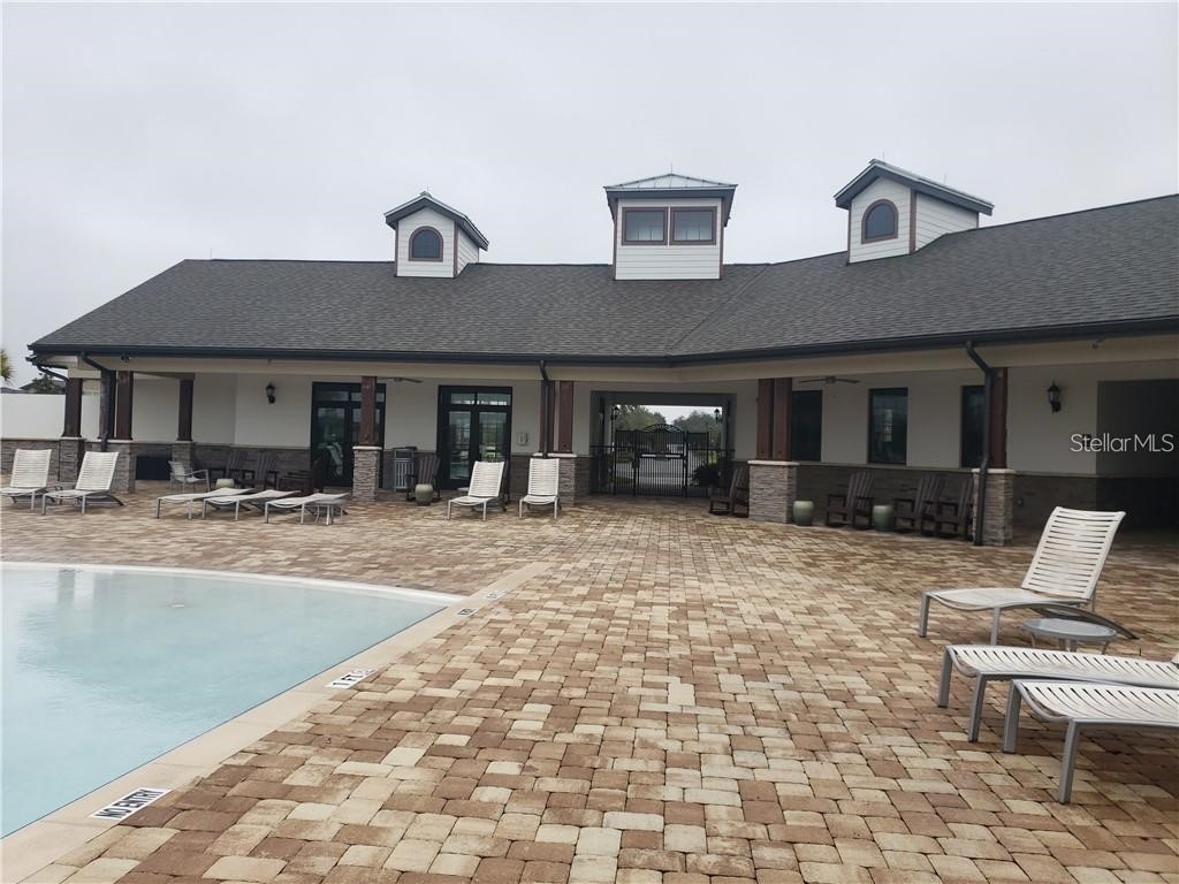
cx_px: 590
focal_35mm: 26
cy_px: 442
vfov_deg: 53.1
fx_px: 886
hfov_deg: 67.3
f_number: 1.5
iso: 50
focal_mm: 4.3
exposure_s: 1/590
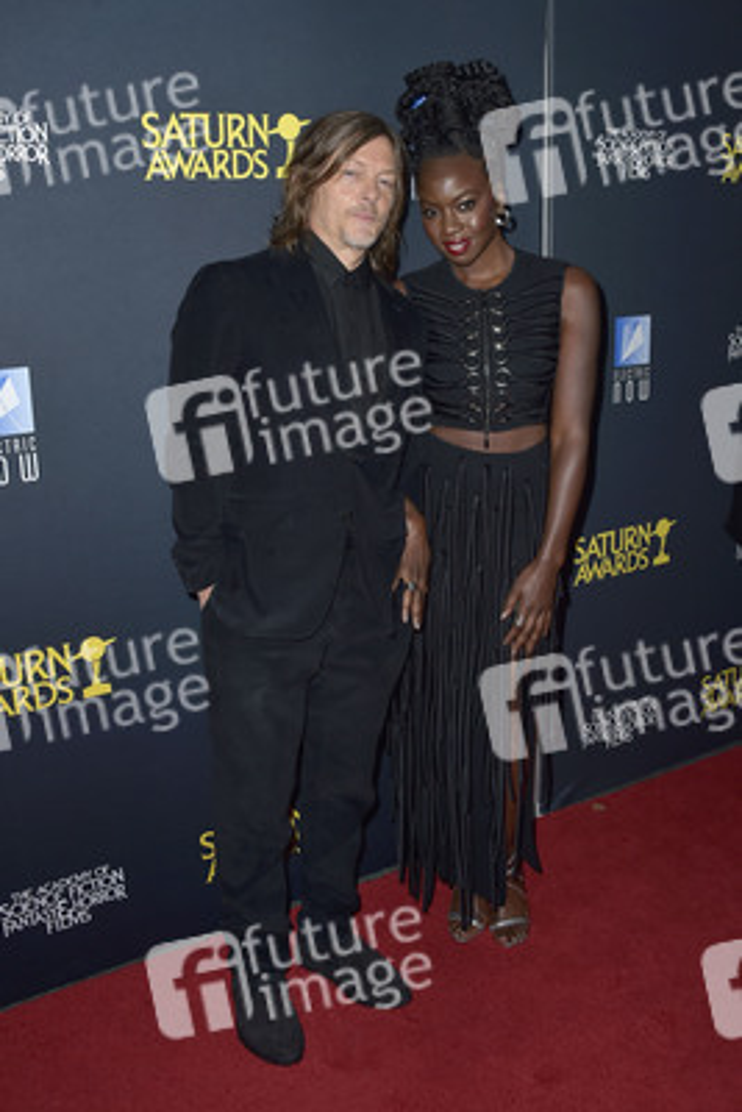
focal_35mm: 32
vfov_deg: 58.7
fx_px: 988
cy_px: 556
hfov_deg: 41.1
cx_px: 371
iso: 250
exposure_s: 1/250
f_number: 6.3
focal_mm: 32
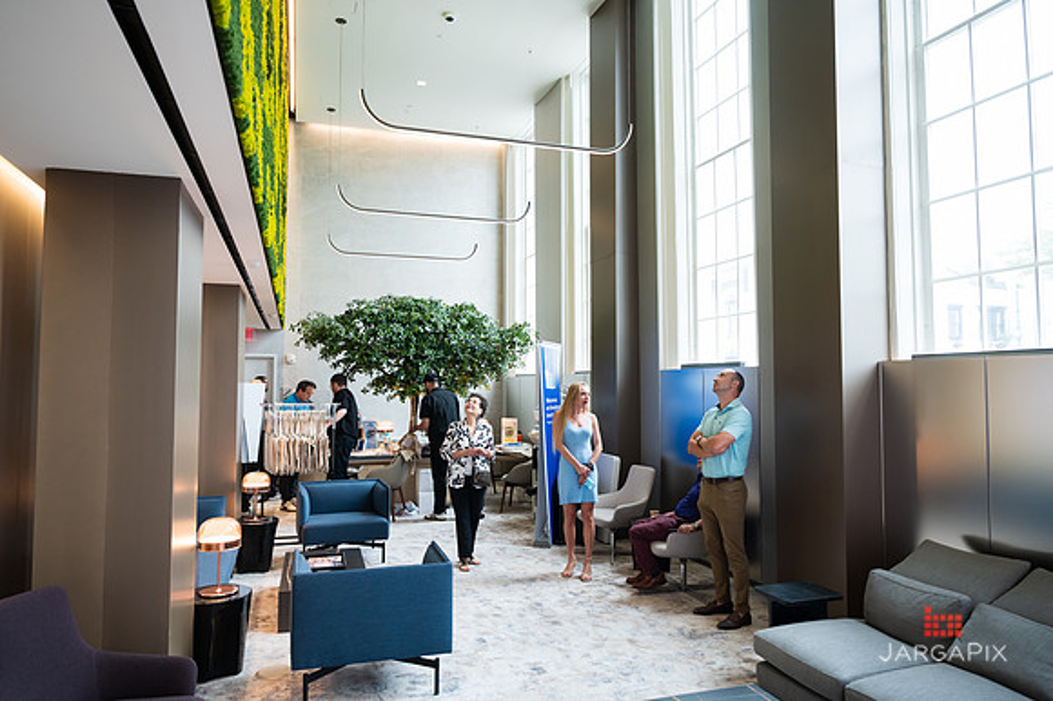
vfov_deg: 53.0
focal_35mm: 24
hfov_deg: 73.7
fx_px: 703
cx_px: 527
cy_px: 350
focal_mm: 24
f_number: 4
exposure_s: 1/160
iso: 640
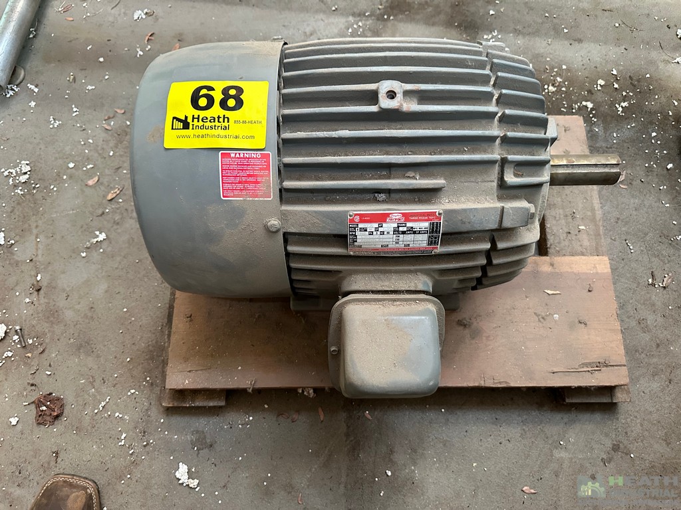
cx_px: 340
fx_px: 472
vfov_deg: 56.8
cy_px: 255
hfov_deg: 71.6
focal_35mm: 24
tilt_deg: -73.0
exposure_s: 1/60
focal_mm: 6.86
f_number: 1.78
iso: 640
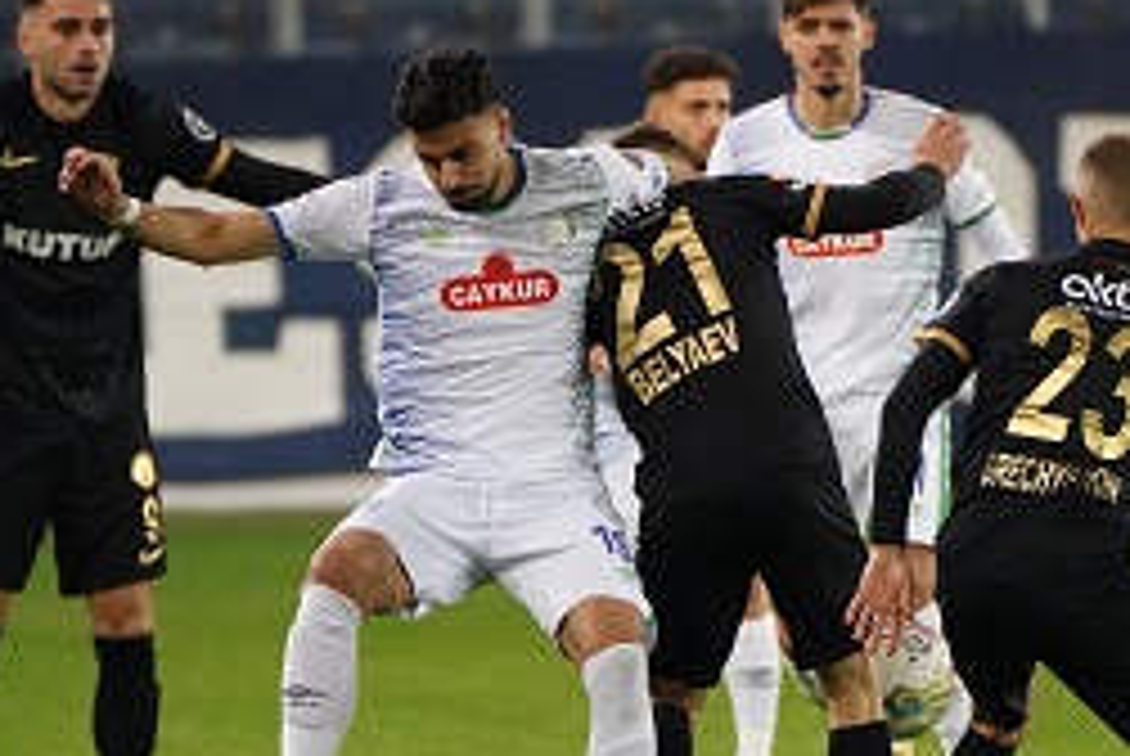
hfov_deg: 2.2
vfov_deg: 1.4
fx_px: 30011
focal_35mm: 955
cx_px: 653
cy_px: 374
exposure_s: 1/2000
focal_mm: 400
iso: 12800
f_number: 5.6
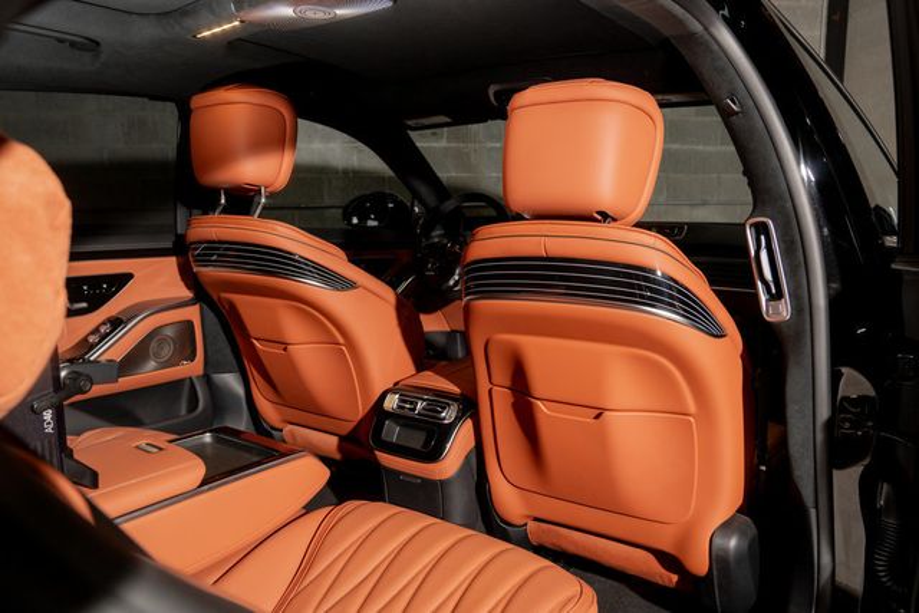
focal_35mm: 28
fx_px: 715
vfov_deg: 46.4
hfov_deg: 65.5
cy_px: 306
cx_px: 460
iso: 320
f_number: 5.6
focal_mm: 28
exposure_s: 1/50
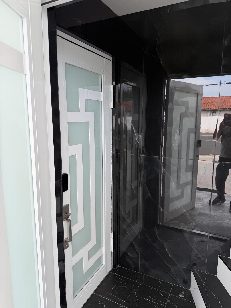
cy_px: 154
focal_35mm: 24
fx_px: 214
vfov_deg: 71.6
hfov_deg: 56.8
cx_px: 116
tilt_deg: -8.9
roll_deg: +2.5
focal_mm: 6.76
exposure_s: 1/338
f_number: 1.78
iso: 80
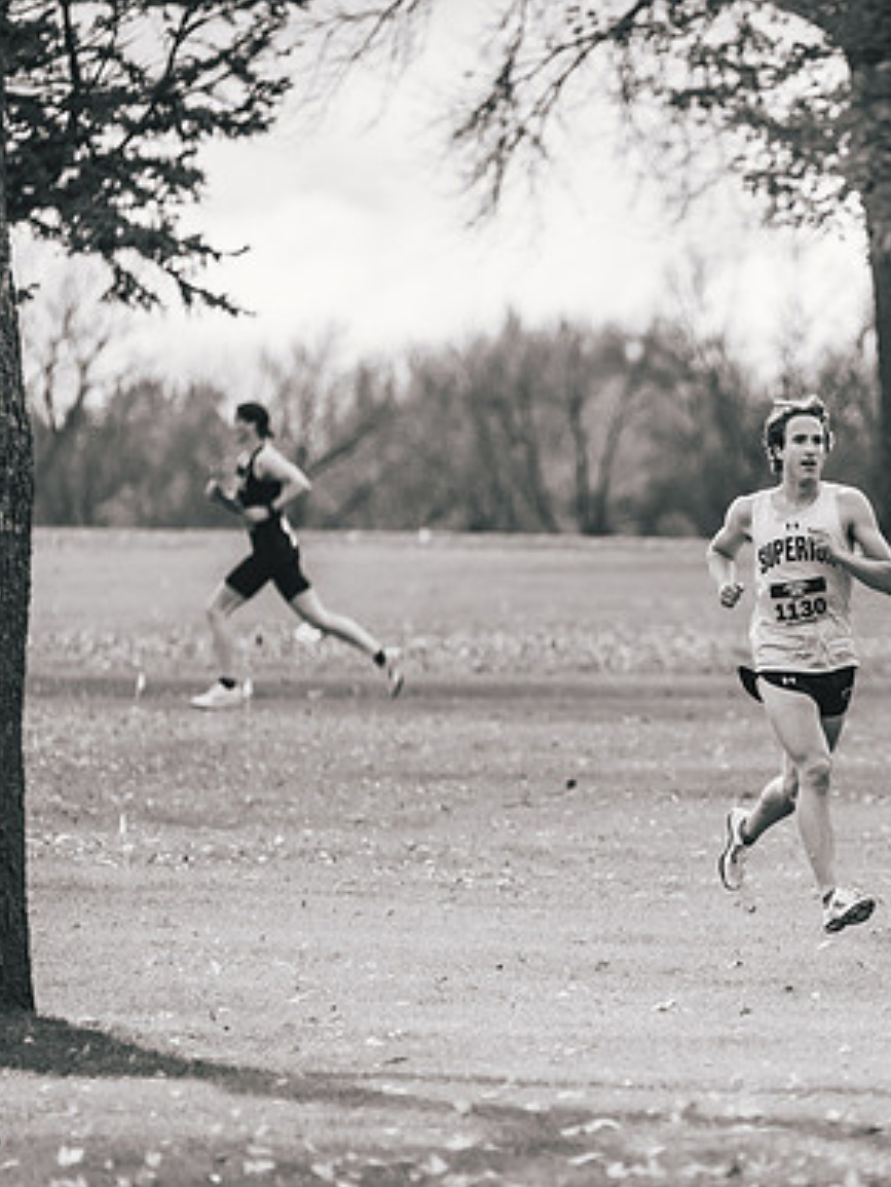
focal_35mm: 691
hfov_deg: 2.2
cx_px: 852
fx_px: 23702
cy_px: 696
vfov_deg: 2.9
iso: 400
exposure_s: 1/1000
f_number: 6.3
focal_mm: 400
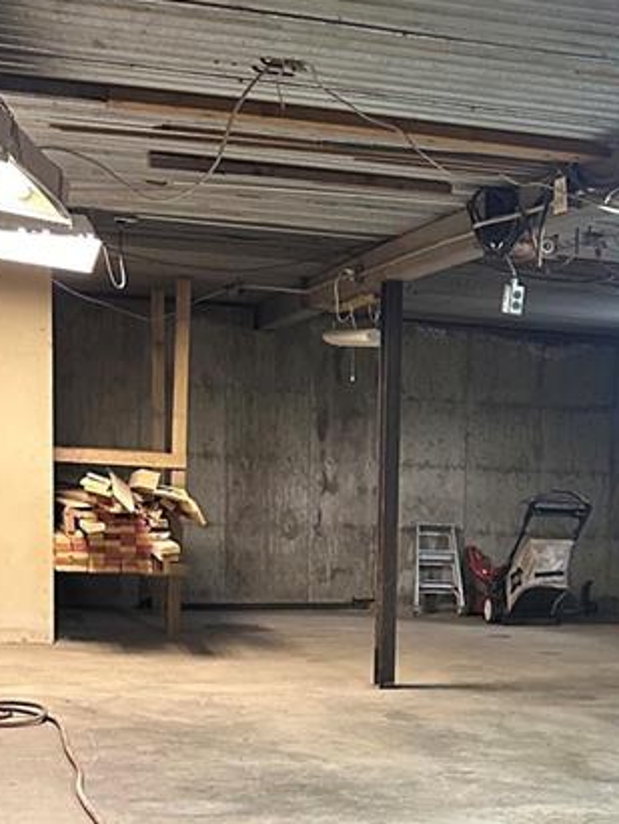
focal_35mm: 70
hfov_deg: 20.3
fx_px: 1666
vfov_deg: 27.1
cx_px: 647
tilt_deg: -8.0
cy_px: 682
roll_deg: -3.2
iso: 500
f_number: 1.78
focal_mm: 6.86
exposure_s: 1/60
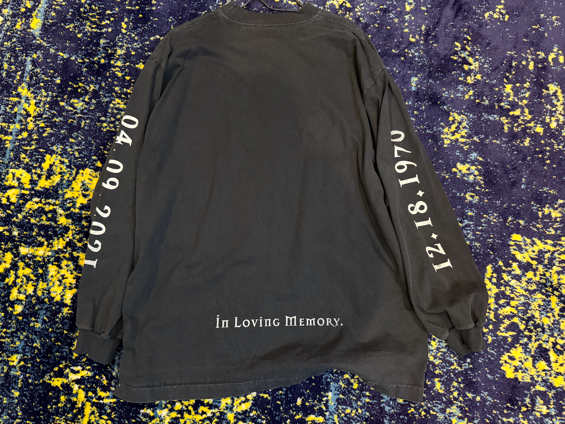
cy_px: 212
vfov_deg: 56.8
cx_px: 282
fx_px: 392
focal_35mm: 24
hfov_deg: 71.6
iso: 800
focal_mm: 6.76
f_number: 1.78
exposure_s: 1/30
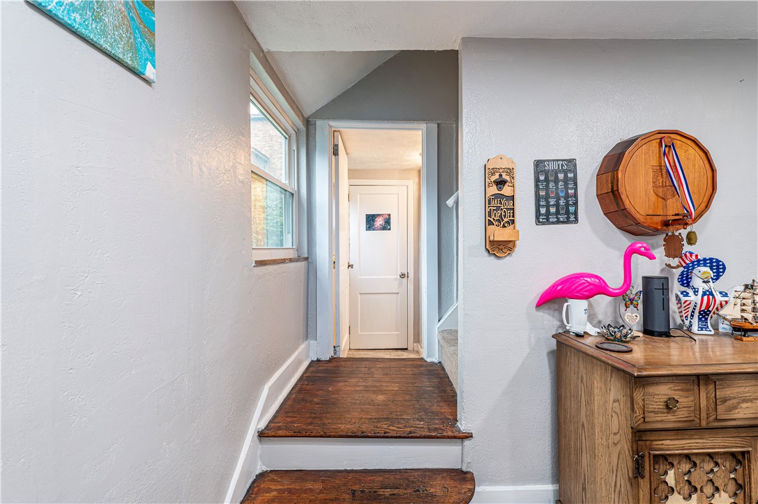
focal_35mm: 14
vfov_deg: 81.1
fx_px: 295
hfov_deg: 104.3
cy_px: 252
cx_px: 379
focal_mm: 14
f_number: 8
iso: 2000
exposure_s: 1/50
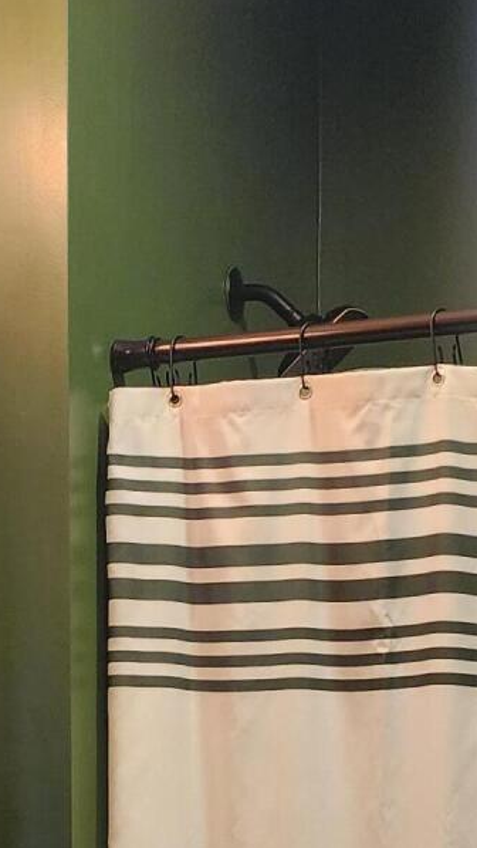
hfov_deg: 14.4
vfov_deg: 23.8
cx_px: 160
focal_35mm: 84
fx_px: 1888
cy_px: 912
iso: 250
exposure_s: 1/120
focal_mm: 6.4
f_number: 1.8
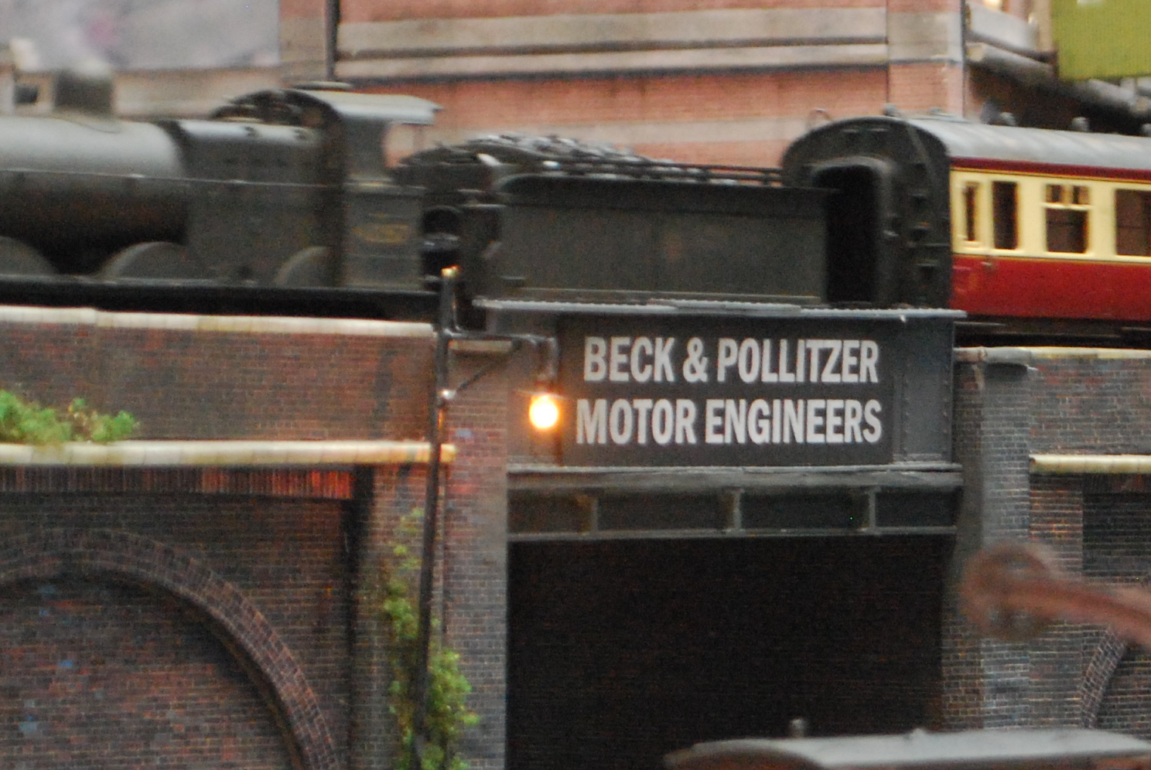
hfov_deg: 10.1
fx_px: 6498
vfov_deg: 6.8
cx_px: 784
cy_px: 336
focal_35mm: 203
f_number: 5.6
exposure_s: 1/60
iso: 1600
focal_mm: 52
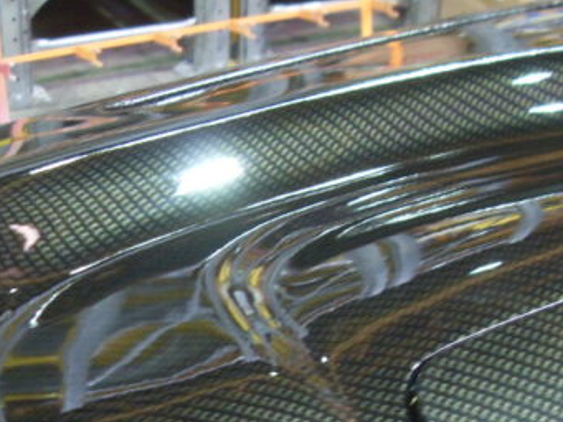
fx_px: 1334
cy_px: 478
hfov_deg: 23.4
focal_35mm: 82
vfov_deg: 17.3
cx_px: 459
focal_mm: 6.3
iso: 200
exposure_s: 1/10
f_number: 2.8
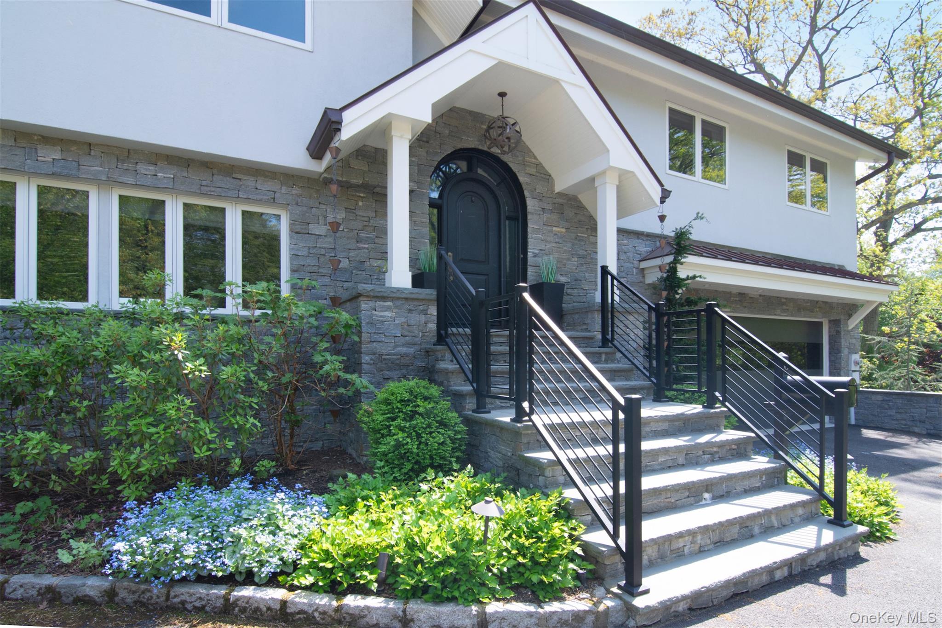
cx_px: 471
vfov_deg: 72.0
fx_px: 432
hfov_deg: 95.0
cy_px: 314
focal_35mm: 16
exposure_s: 1/125
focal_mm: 11
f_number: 10
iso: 400
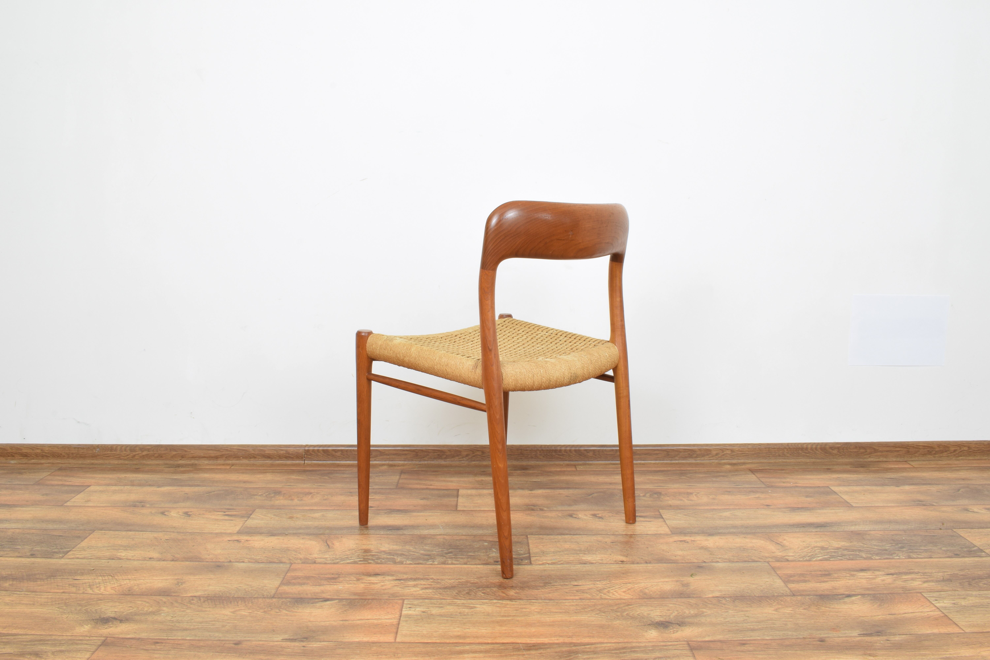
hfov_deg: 61.9
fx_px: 825
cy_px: 330
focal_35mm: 30
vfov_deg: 43.6
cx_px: 495
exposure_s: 4
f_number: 25
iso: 100
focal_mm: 20
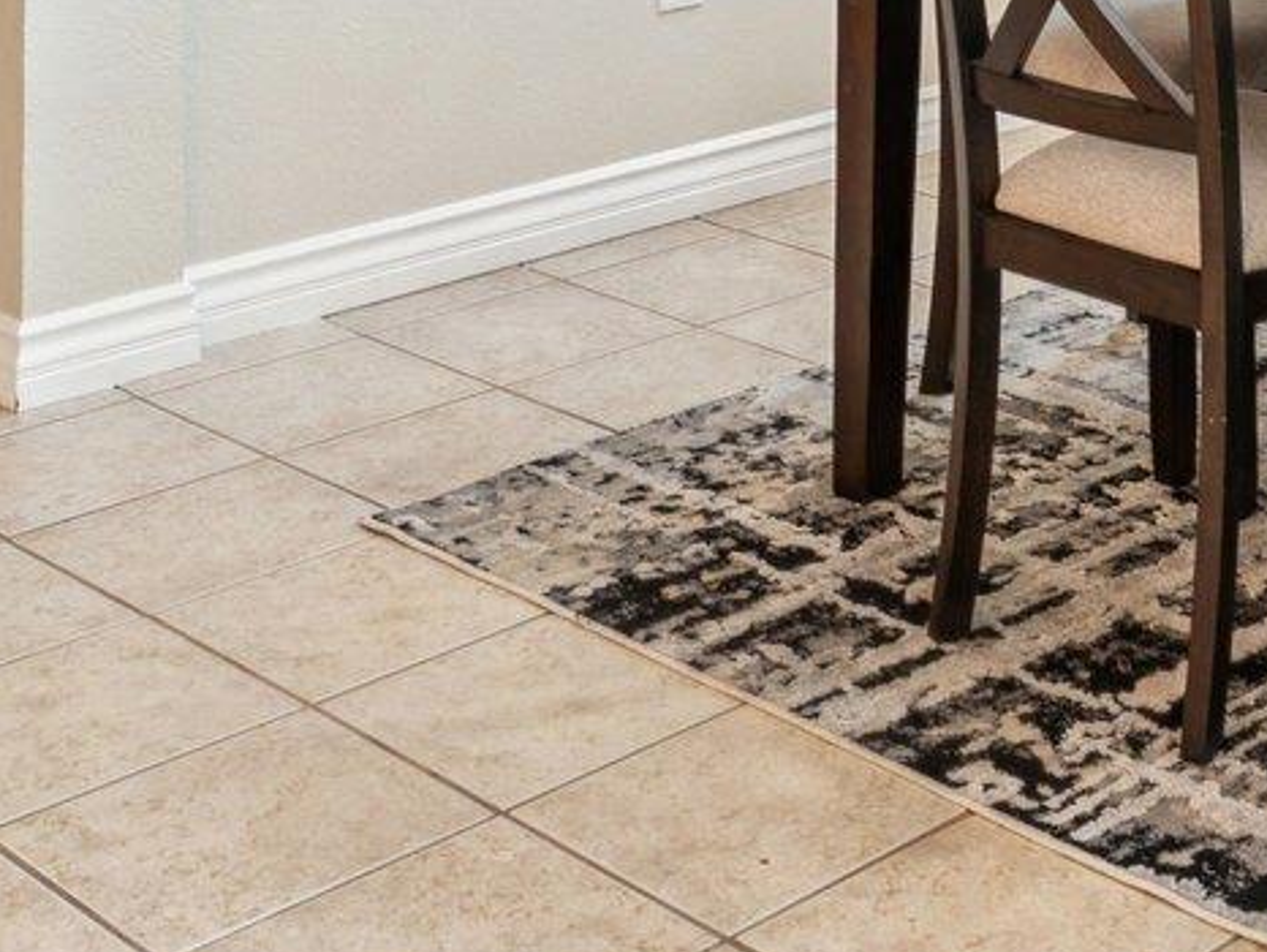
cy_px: -632
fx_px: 2783
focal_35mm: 76
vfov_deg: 16.8
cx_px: 1300
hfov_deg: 24.4
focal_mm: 18
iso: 400
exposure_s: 1/8
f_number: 8
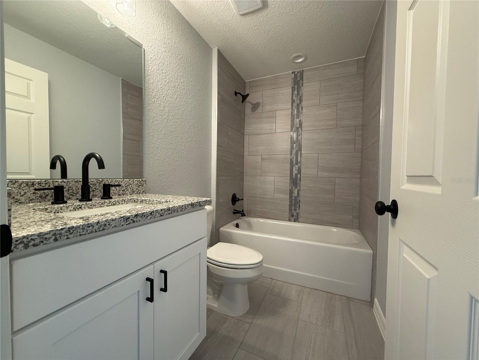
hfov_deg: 102.1
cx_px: 240
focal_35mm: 14
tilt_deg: -0.7
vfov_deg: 85.7
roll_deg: +0.4
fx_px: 194
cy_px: 180
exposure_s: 1/120
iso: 320
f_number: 2.2
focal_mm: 2.22
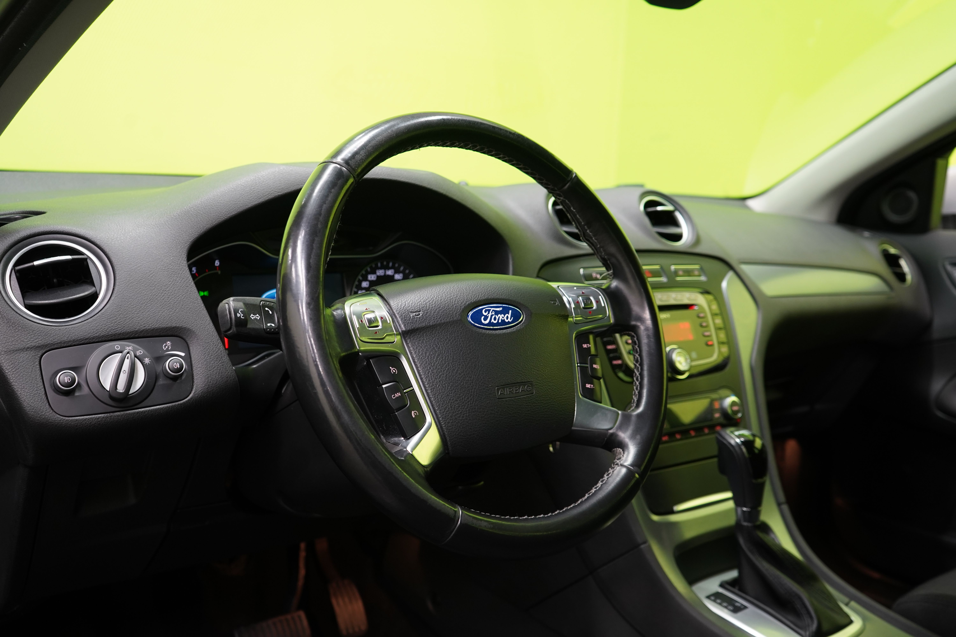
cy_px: 318
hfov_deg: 54.4
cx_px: 478
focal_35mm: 35
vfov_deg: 37.9
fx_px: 929
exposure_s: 1/25
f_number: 5
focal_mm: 35
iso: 1250
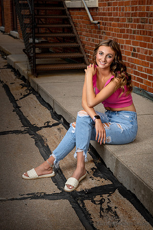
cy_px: 115
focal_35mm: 60
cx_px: 76
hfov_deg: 22.6
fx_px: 382
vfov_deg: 33.4
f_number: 6.3
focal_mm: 60
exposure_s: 1/160
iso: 100
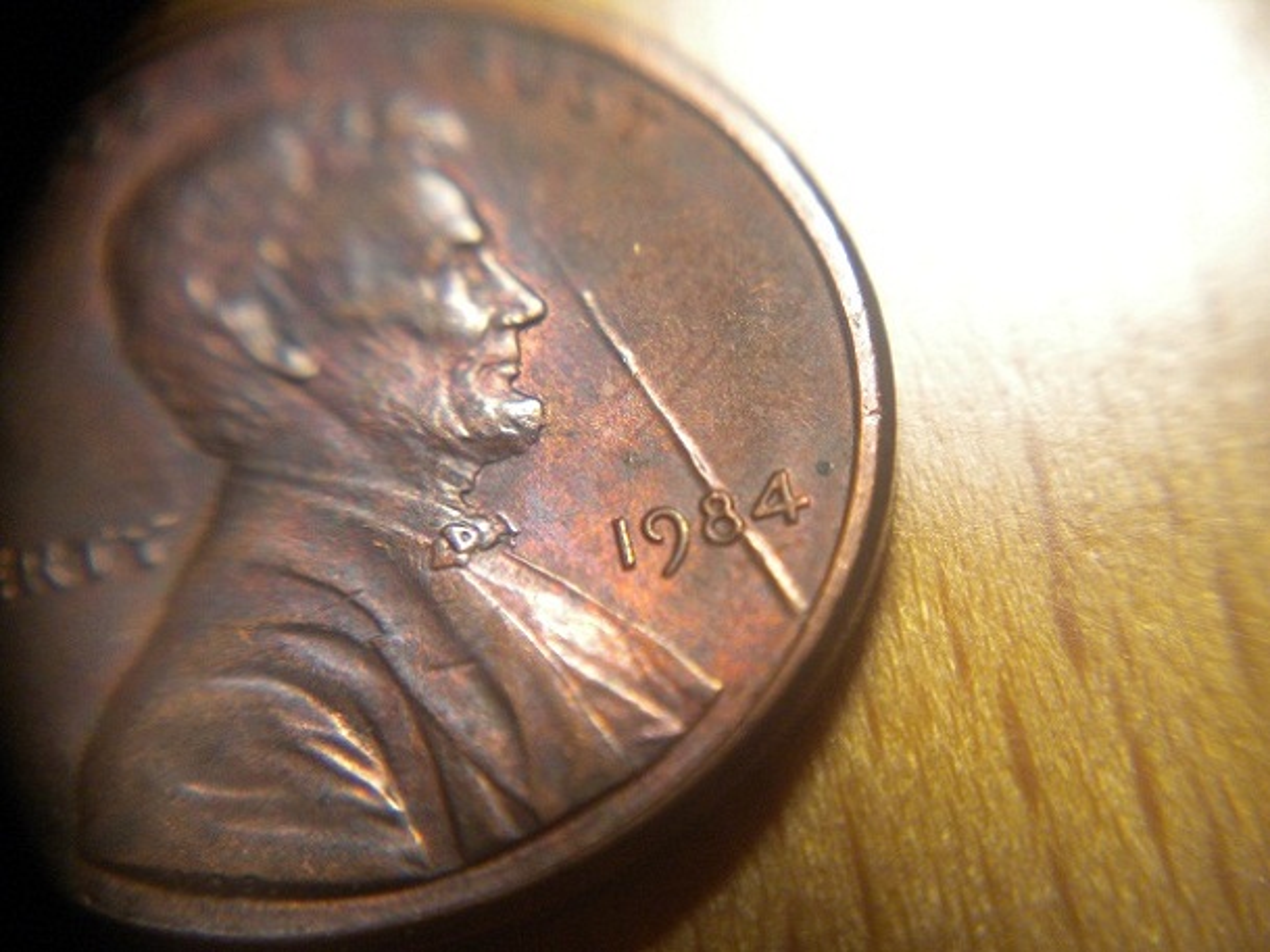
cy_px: 476
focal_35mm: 35
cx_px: 635
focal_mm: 6.3
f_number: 3.1
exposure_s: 1/60
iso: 177
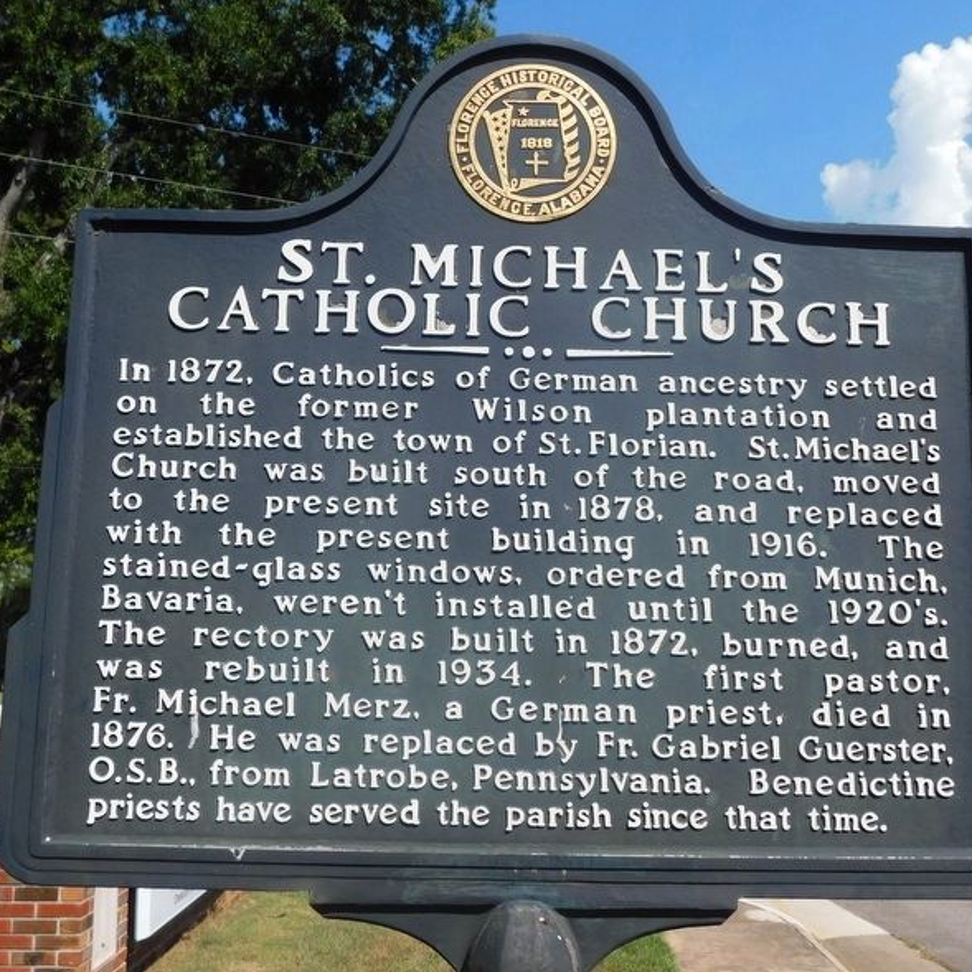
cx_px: 503
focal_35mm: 36
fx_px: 1144
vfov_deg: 46.0
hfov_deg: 46.0
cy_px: 480
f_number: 6.4
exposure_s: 1/400
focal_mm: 5.3
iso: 125
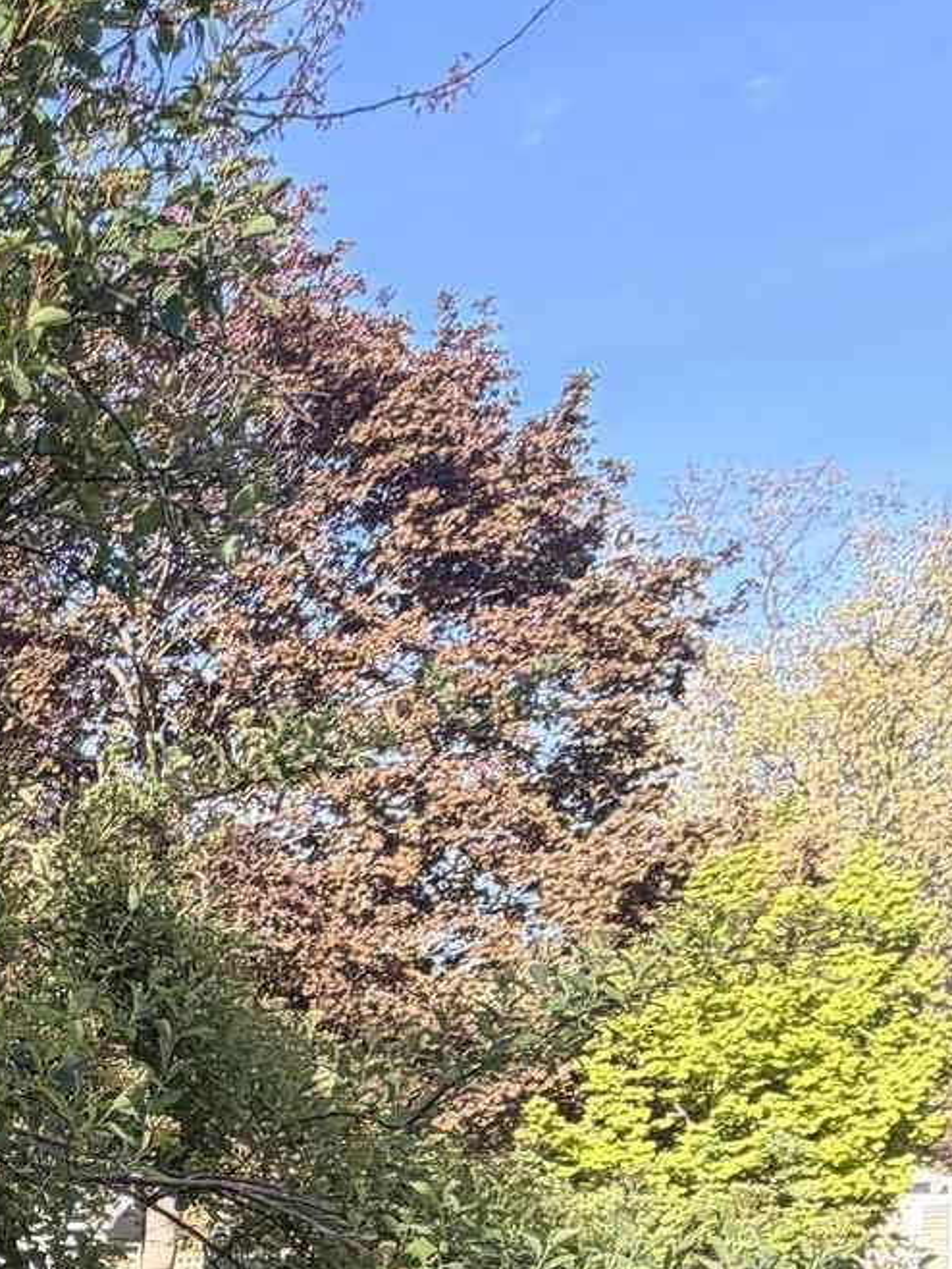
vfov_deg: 32.1
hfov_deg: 23.2
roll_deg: -0.7
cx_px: -518
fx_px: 1796
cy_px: 1533
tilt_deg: -8.3
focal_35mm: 49
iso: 50
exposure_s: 1/191
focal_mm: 2.22
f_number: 2.2
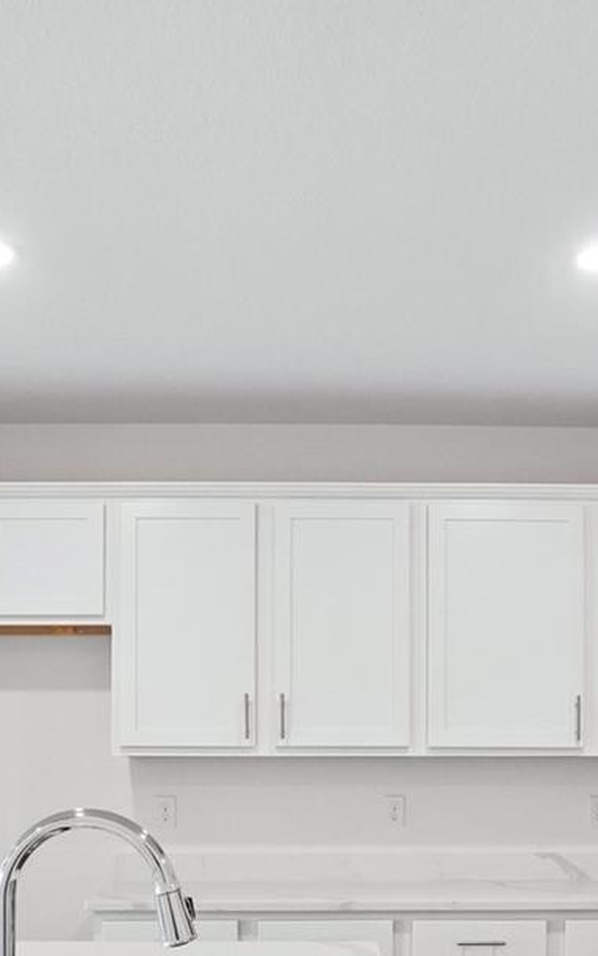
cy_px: 776
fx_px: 1043
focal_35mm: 40
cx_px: 340
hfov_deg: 32.0
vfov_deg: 46.5
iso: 500
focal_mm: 10
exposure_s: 1/30
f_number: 8
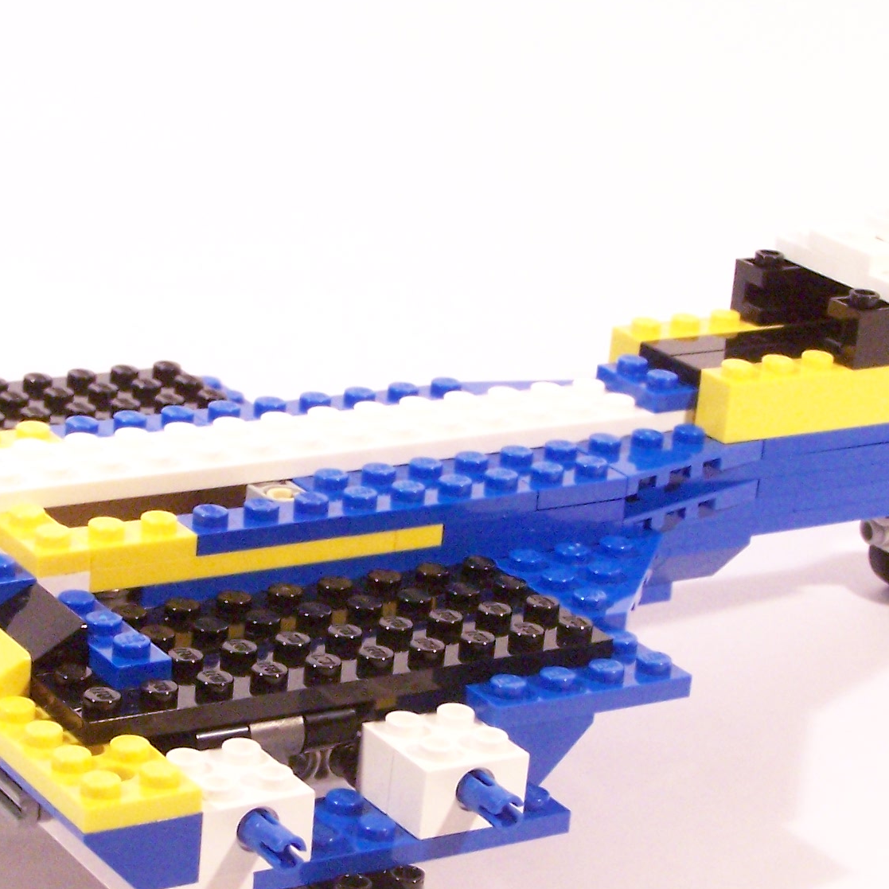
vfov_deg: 16.7
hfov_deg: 16.7
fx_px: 3022
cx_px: 374
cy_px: 529
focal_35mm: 104
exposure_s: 1/20
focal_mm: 8.5
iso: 400
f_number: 4
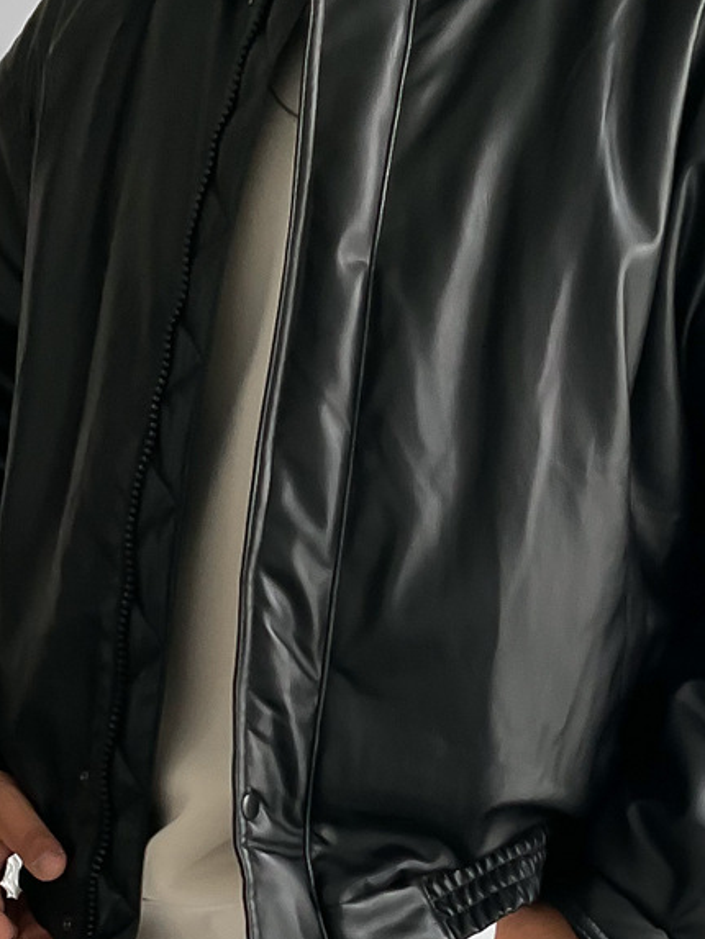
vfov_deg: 23.5
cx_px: 352
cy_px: 846
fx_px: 2199
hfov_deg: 18.2
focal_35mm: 81
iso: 25
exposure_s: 1/120
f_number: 1.8
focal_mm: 3
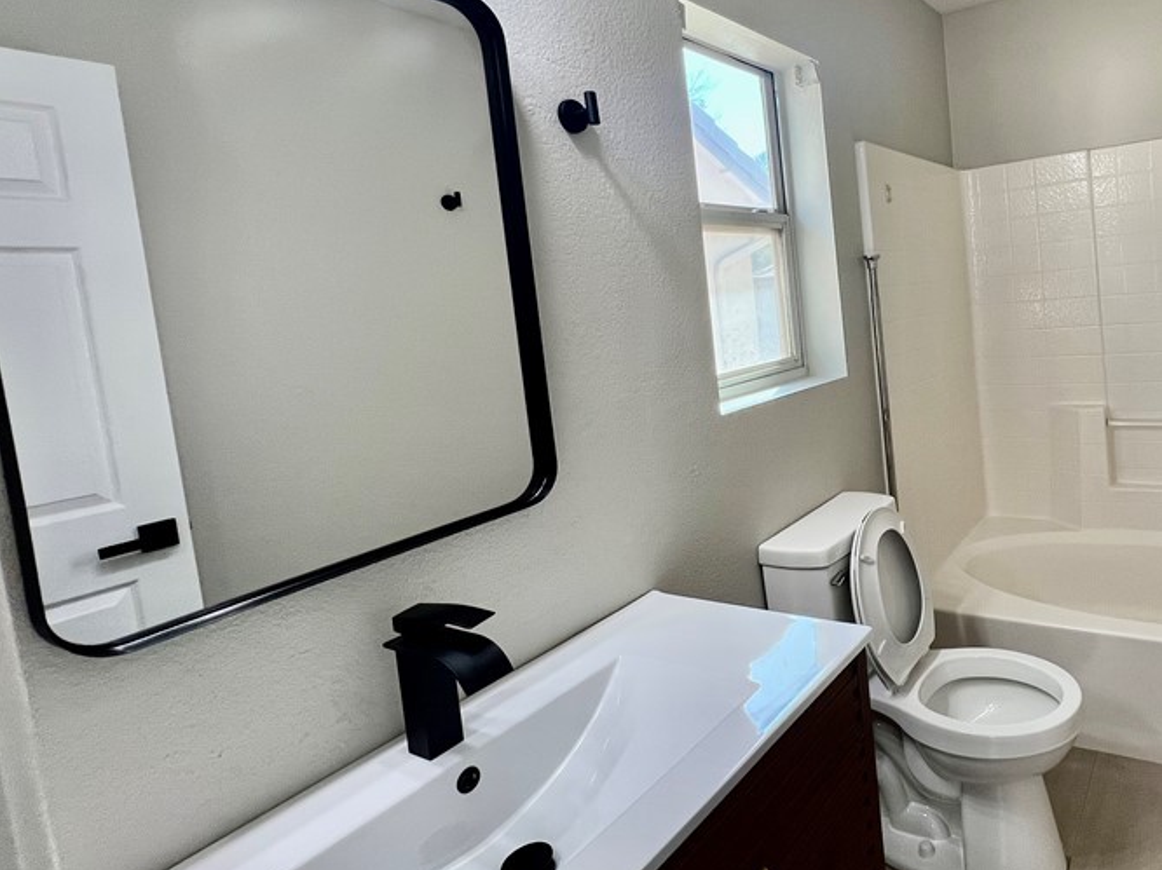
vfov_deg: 65.3
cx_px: 864
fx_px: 671
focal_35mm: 20
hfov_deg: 76.1
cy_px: 349
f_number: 1.8
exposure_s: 1/120
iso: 100
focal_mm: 1.57
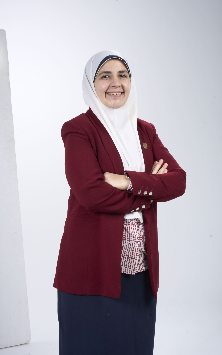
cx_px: 119
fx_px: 564
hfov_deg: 22.3
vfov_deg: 34.9
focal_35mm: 58
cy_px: 180
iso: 250
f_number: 18
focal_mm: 56.3
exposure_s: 1/200
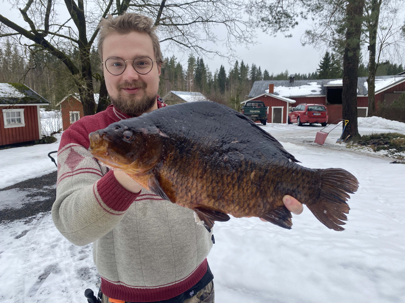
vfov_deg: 53.1
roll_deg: +0.4
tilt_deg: -9.8
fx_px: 304
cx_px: 202
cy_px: 152
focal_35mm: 26
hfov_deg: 67.3
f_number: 1.8
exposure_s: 1/369
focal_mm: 4.25
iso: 32
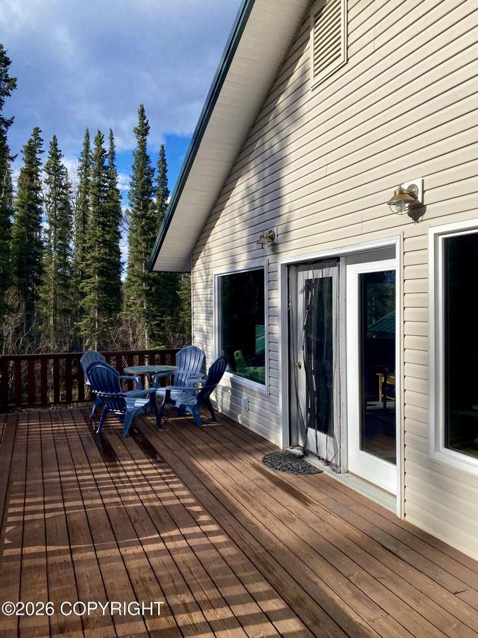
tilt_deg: -1.8
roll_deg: +0.9
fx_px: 479
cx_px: 239
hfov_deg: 53.1
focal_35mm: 26
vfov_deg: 67.3
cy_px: 319
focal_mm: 4.25
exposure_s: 1/4444
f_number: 1.8
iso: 32
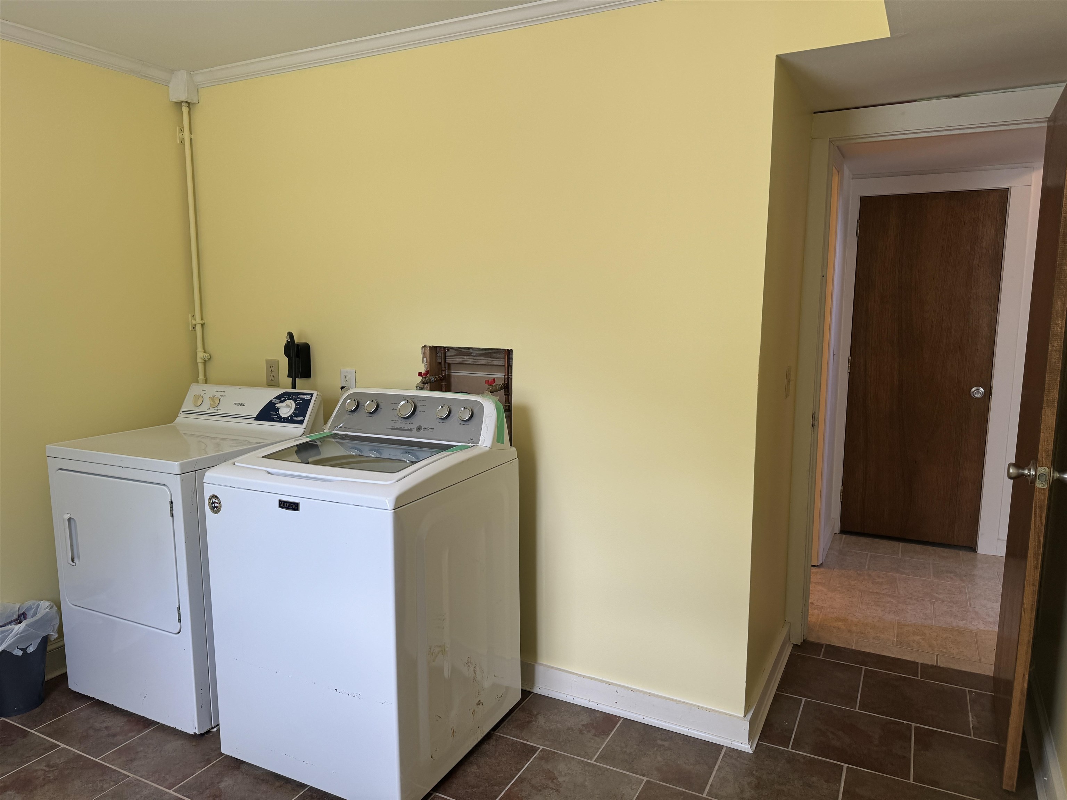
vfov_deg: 56.8
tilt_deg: -8.1
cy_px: 400
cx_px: 534
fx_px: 740
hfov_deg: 71.6
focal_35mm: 24
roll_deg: +0.3
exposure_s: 1/120
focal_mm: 6.76
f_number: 1.78
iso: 100
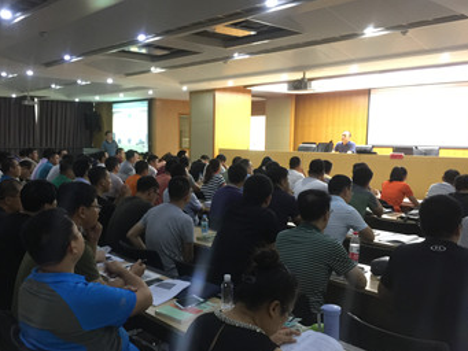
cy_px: 193
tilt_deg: -5.1
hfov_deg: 53.8
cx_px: 203
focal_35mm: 34
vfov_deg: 41.8
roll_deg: -3.0
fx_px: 460
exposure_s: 1/17
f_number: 2.2
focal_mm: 4.15
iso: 160
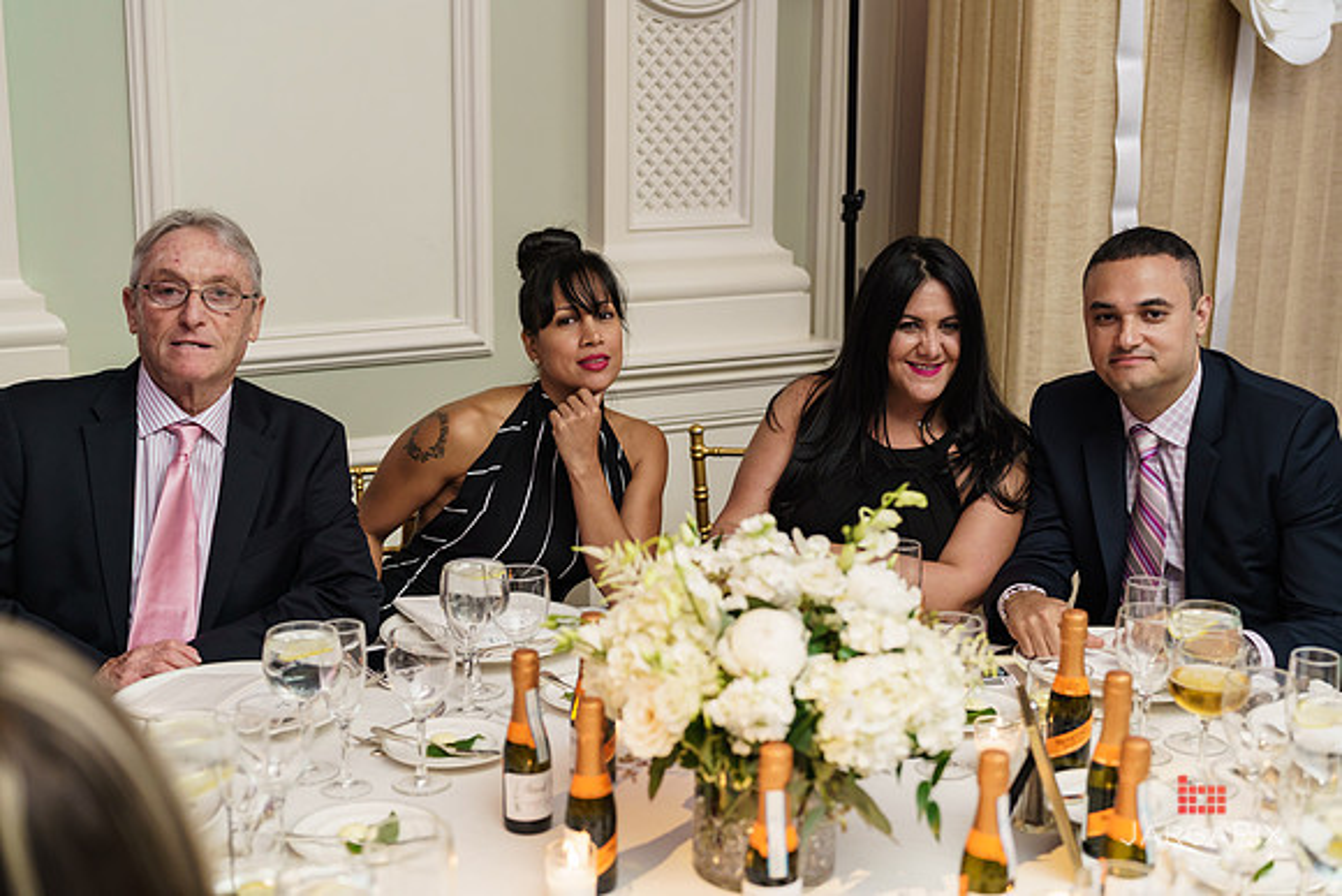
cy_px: 448
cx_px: 671
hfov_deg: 39.6
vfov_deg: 27.0
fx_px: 1864
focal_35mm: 50
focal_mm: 50
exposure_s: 1/250
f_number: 2.5
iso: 1000
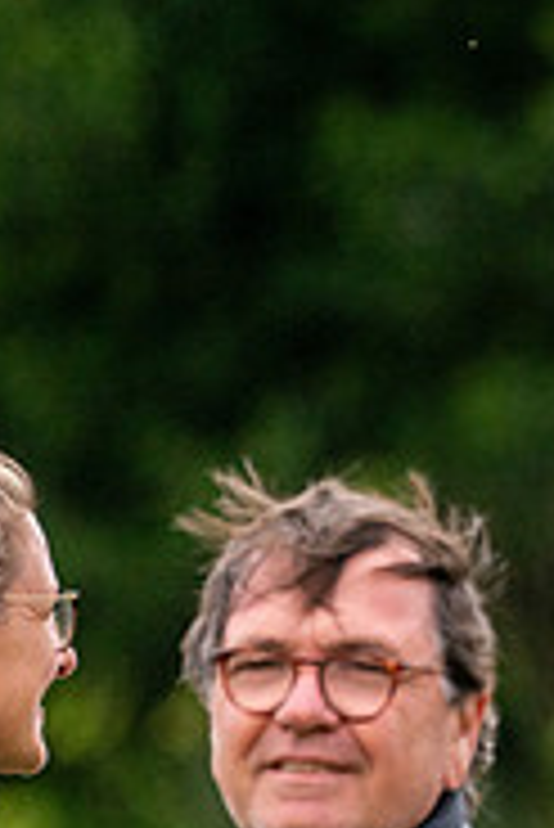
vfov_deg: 1.5
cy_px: 850
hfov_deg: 1.0
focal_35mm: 1417
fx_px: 32645
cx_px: 1284
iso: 320
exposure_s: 1/2000
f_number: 4
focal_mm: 300
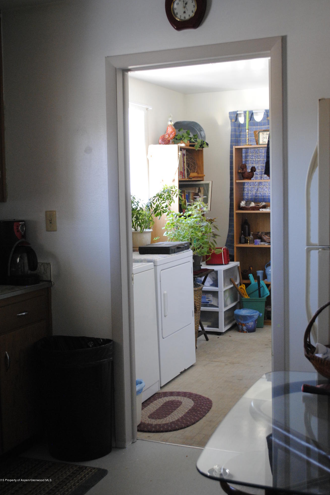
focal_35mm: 46
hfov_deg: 29.2
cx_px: 163
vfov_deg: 42.7
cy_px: 243
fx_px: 633
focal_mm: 30
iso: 900
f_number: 4.5
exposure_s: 1/30
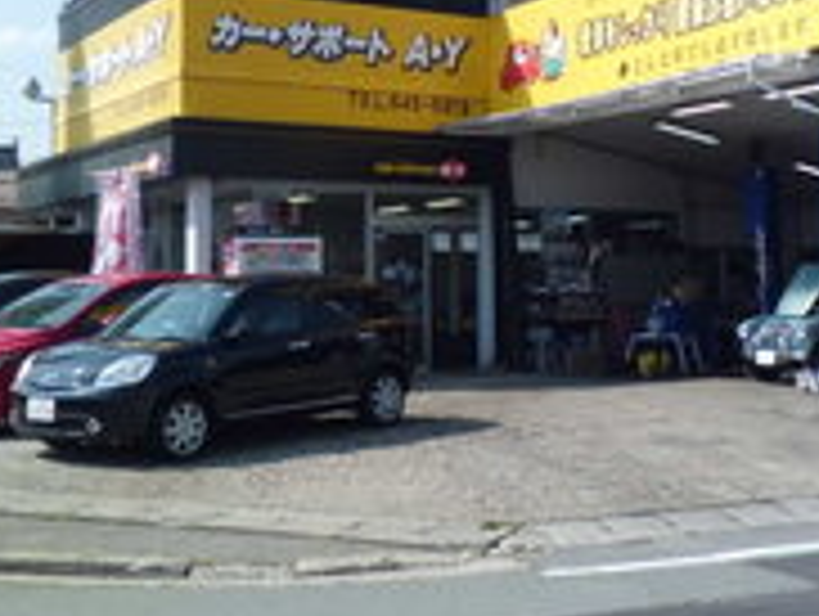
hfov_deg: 32.3
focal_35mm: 59
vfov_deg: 24.8
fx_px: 1398
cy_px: 207
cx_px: 562
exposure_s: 1/125
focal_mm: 5.5
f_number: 8.2
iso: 64
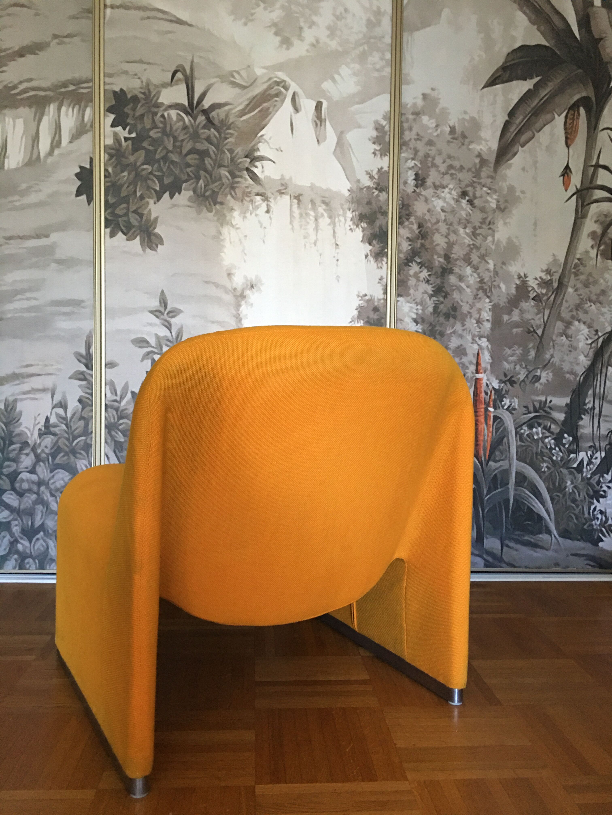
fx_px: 684
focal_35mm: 29
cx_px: 306
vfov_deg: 61.7
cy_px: 408
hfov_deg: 48.2
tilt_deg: -0.9
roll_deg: -1.0
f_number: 2.2
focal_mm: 4.15
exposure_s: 1/10
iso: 80
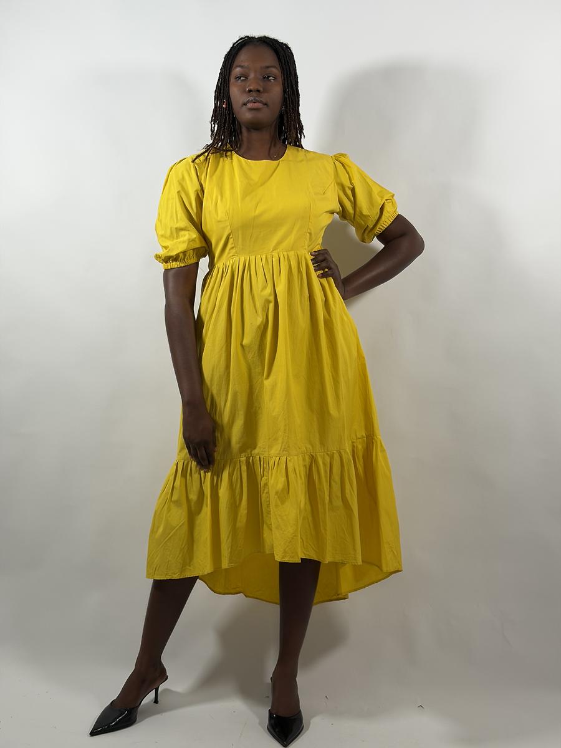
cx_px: 280
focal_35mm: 48
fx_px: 1037
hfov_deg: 30.3
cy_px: 374
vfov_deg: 39.7
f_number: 1.78
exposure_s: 1/100
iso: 50
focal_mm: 6.76
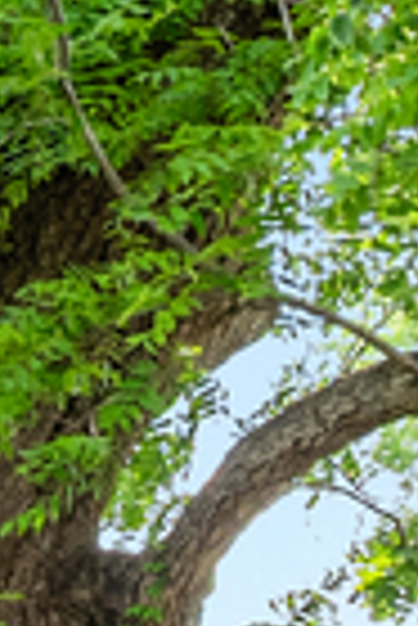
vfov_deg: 11.3
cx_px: -2148
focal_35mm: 163
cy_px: 1266
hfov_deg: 5.0
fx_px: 2832
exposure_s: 1/100
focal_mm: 14
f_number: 8
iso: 200
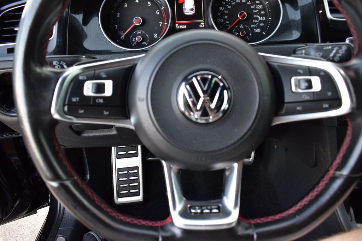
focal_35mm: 30
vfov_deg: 43.6
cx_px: 181
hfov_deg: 61.9
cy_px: 120
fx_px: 302
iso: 400
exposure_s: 1/20
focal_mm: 20
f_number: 6.3
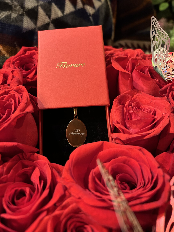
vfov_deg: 67.3
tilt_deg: -45.2
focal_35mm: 26
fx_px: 174
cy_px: 116
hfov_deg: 53.1
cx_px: 87
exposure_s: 1/30
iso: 500
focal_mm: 5.7
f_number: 1.5
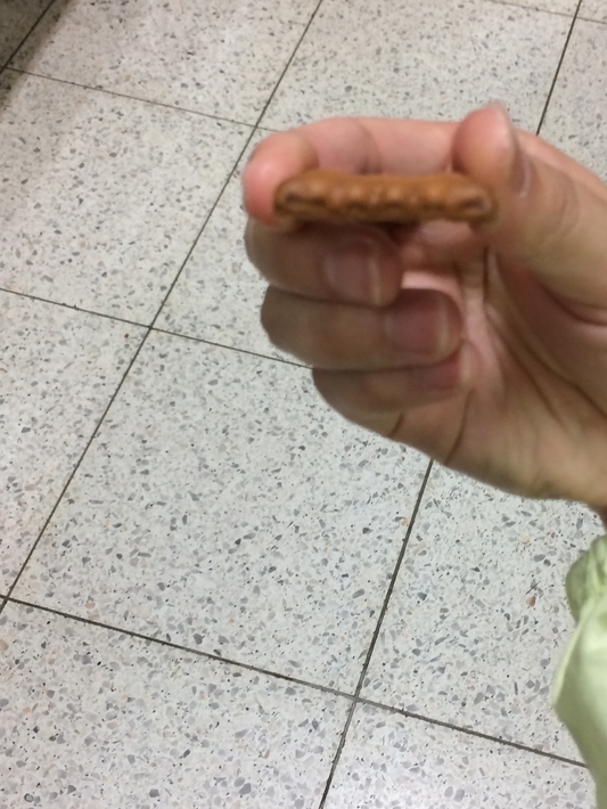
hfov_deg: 29.6
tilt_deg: -56.7
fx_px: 1145
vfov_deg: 38.9
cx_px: 384
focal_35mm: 49
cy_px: 423
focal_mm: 4.15
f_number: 2.2
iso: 64
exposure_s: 1/30
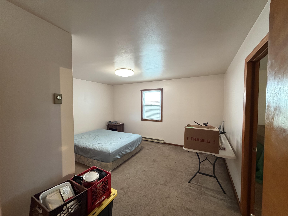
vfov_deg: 85.7
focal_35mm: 14
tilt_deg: -1.7
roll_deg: +0.1
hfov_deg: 102.1
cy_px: 108
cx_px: 144
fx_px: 116
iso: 320
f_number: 2.2
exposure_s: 1/65
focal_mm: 2.22
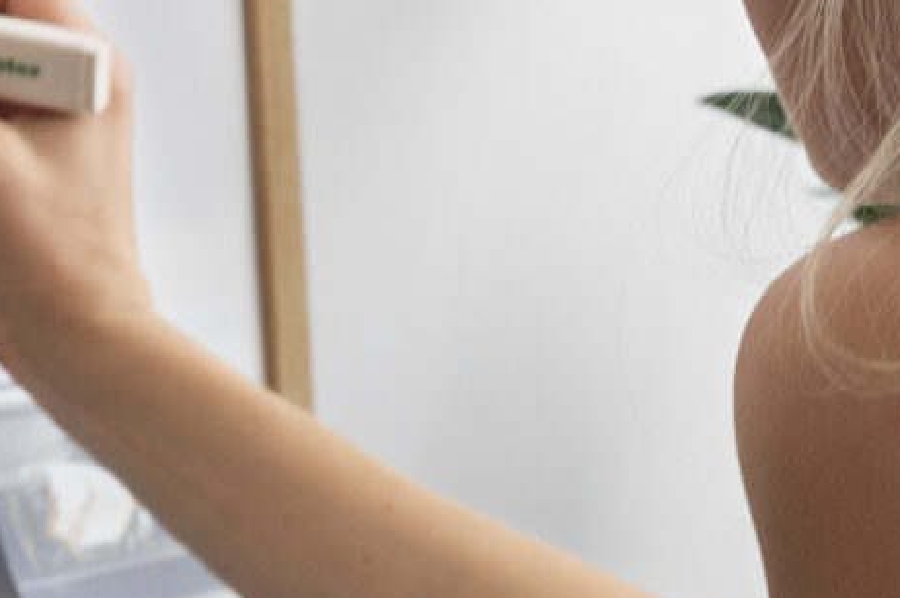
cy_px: 474
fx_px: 8166
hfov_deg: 6.3
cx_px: 333
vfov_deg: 4.2
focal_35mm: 327
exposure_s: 1/160
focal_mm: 59
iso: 320
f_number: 5.6
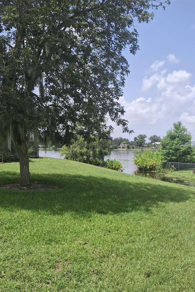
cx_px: 113
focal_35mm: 37
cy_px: 156
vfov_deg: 51.8
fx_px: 300
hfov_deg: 35.9
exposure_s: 1/1029
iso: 25
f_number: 1.8
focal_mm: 4.69
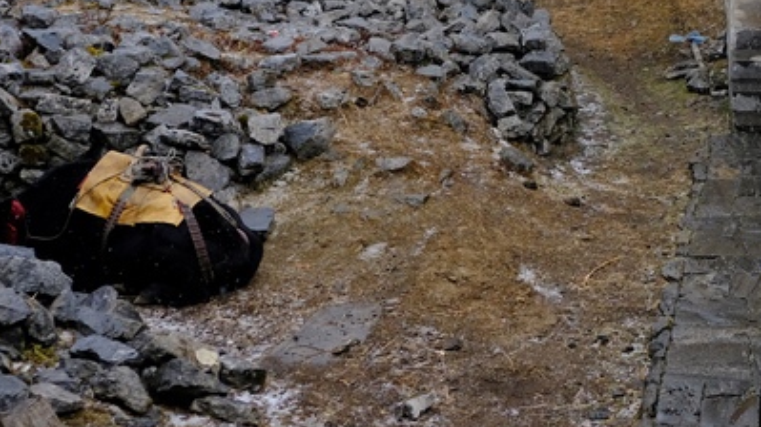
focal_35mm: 92
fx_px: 1856
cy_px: 43
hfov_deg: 22.1
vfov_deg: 13.0
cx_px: 809
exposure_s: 1/350
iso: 400
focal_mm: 23
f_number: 2.8
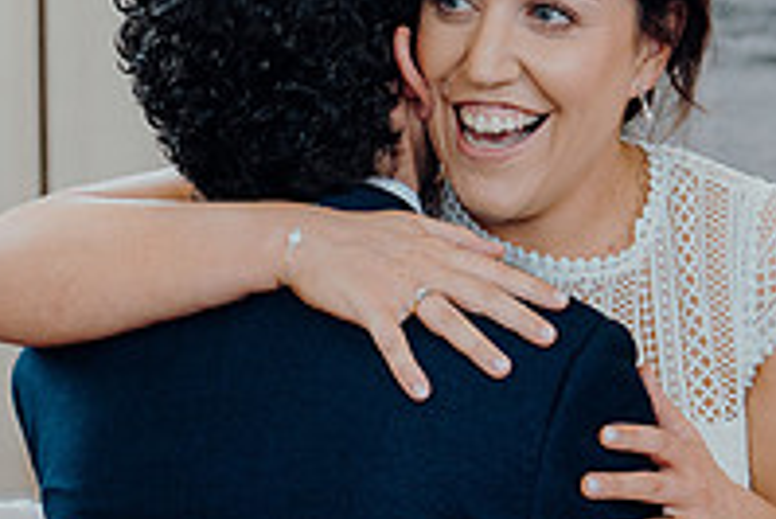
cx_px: 402
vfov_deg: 8.6
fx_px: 3451
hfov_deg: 12.8
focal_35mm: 160
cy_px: 490
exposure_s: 1/200
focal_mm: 37
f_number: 2.8
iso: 800
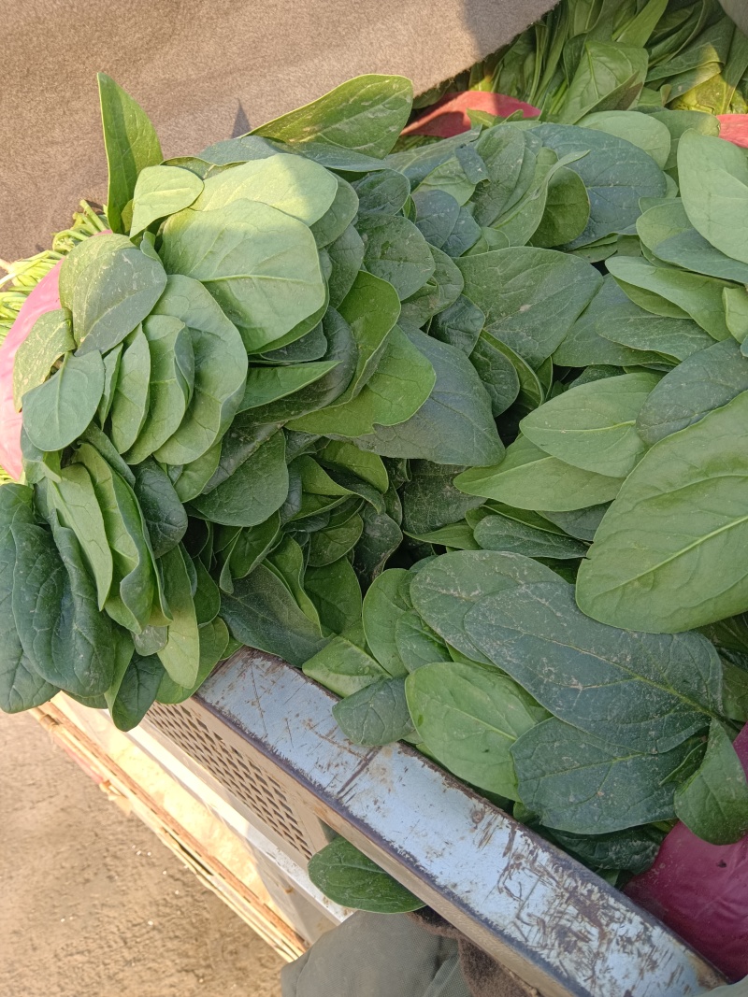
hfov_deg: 53.1
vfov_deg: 67.3
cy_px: 498
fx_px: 749
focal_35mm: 26
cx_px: 374
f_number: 1.8
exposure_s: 1/133
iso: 100
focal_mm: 4.05
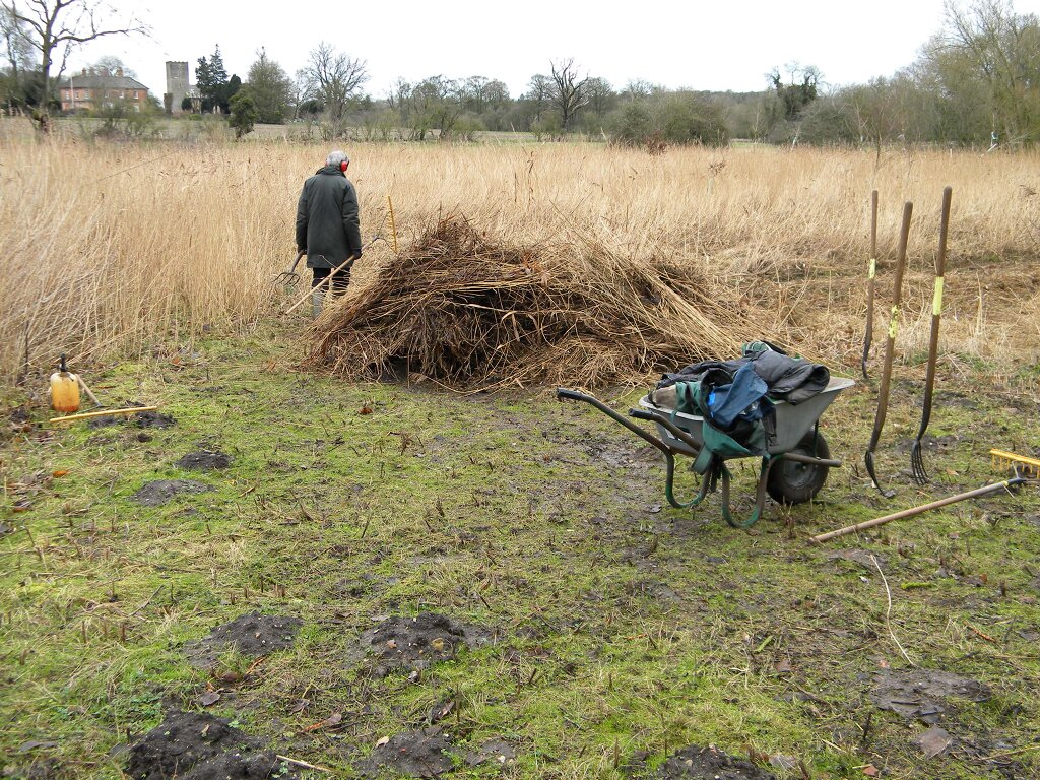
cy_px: 390
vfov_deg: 35.1
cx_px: 520
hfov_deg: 45.8
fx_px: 1232
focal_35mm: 41
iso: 80
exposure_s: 1/87.7
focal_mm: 7.3
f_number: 3.8
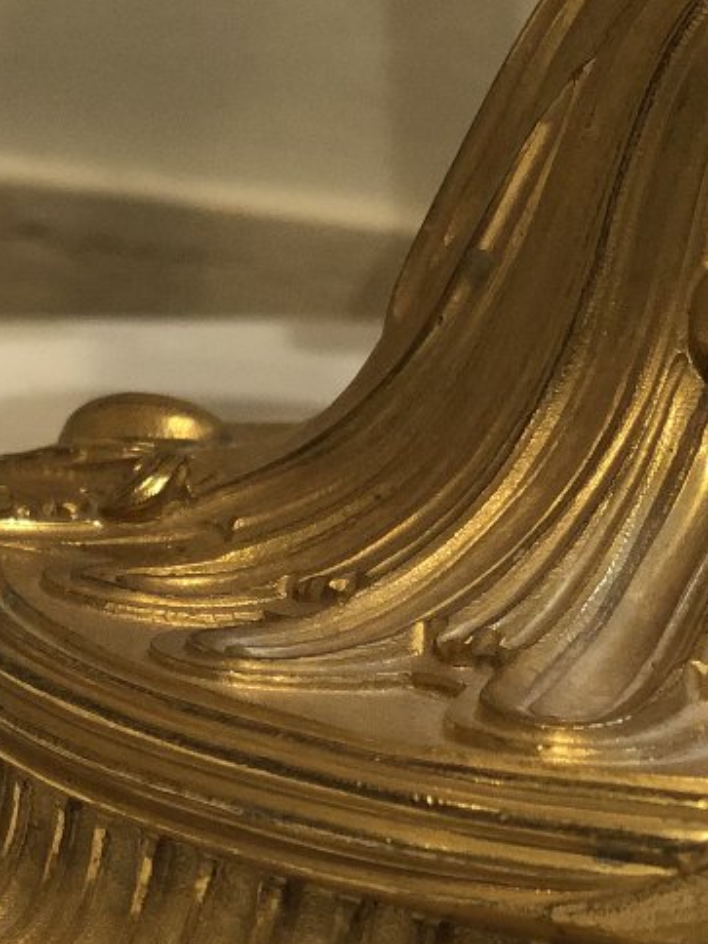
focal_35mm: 129
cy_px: 845
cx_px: 8
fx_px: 3518
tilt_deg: -18.0
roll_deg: -2.3
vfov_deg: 15.1
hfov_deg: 11.4
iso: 100
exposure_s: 1/50
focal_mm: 6
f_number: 2.4
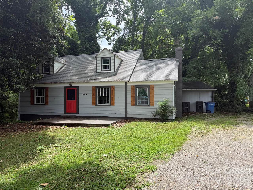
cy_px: 95
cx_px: 126
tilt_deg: +0.6
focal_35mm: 24
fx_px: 175
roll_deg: -0.1
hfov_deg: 71.6
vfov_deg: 56.8
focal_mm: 6.76
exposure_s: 1/1271
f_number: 1.78
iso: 80
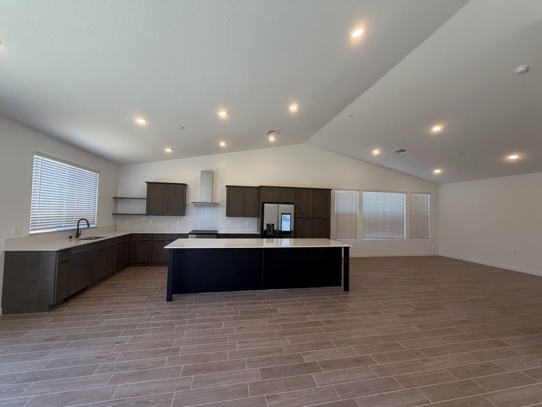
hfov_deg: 102.1
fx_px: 219
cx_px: 271
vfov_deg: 85.7
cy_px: 204
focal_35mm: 14
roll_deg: -1.0
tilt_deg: +1.1
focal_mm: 2.22
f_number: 2.2
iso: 125
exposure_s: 1/120
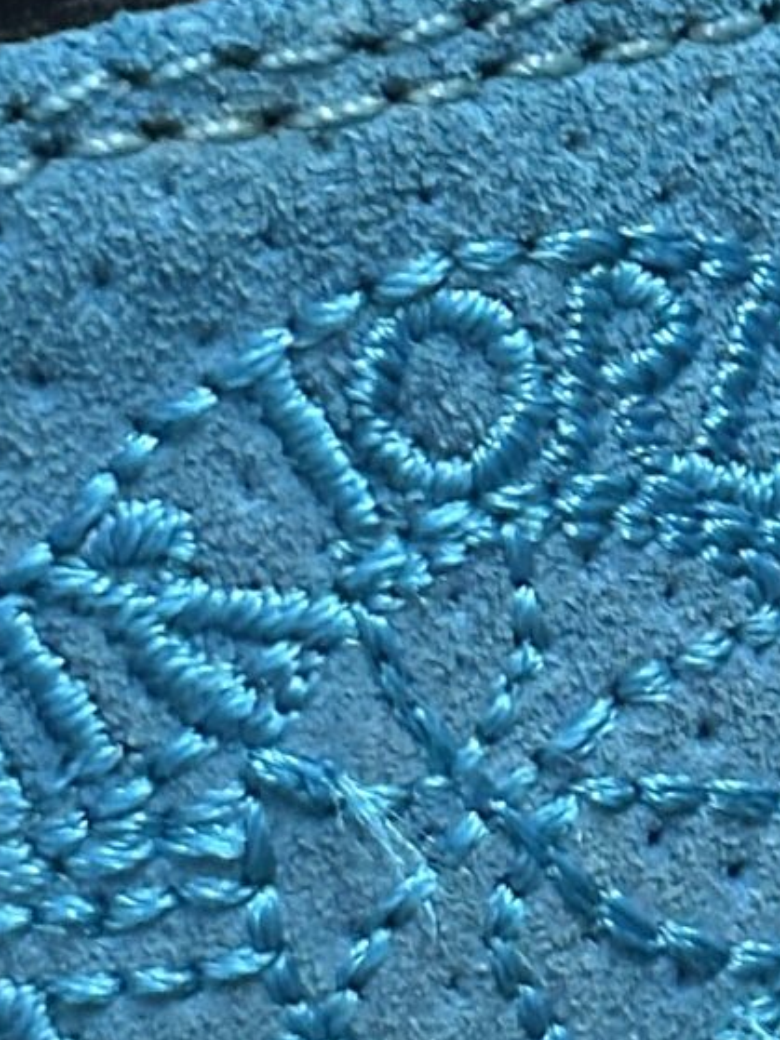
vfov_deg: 9.0
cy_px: 599
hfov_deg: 6.7
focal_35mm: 220
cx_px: 477
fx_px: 6612
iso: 320
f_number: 1.78
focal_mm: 6.86
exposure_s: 1/34
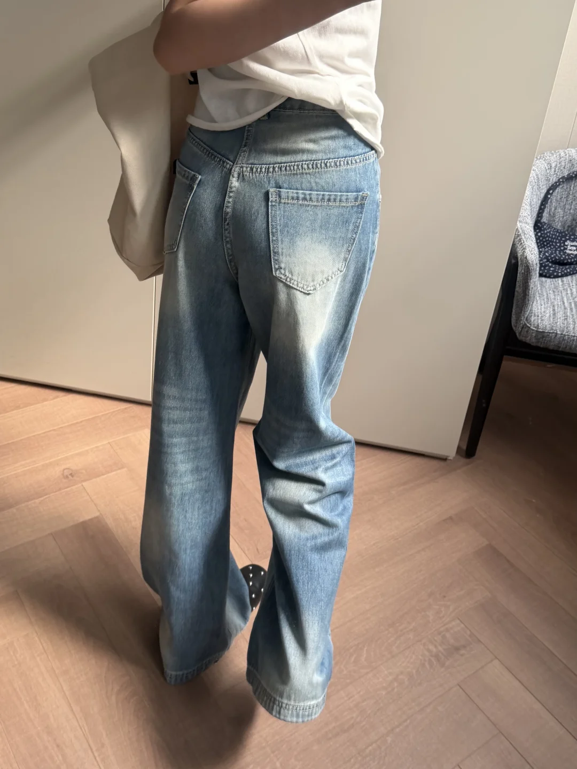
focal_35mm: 24
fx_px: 533
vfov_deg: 71.6
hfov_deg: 56.8
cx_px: 288
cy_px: 384
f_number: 1.78
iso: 200
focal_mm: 6.76
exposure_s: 1/110
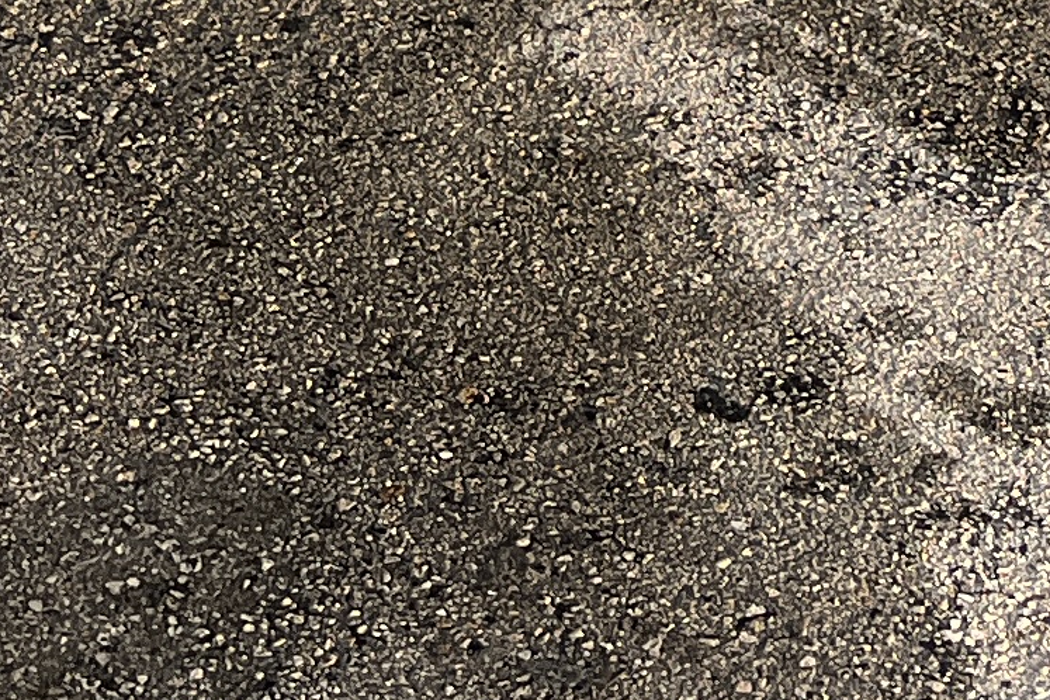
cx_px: 782
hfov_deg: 14.0
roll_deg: +0.8
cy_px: -1385
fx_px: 4258
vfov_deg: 8.1
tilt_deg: -16.6
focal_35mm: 146
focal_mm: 5.1
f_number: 1.6
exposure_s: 1/550
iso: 50
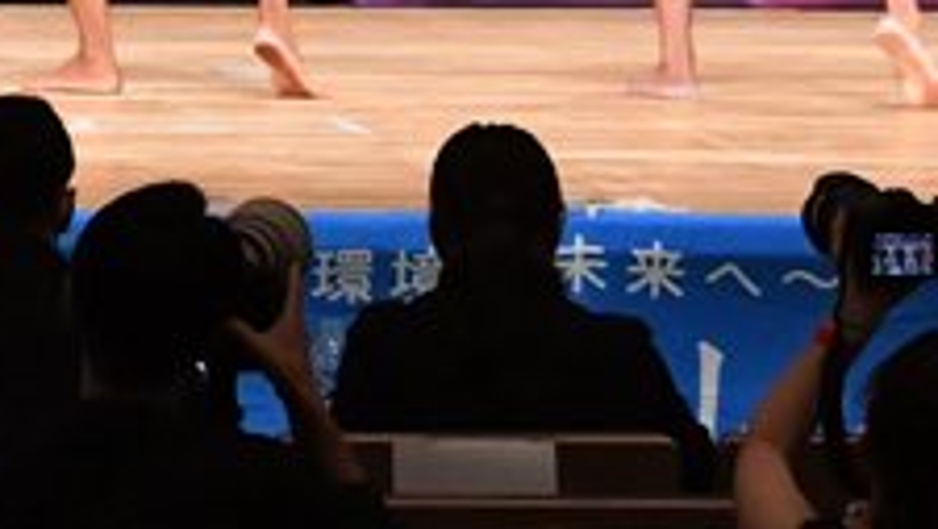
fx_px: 12372
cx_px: -315
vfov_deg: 2.4
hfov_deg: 4.3
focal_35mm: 497
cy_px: -525
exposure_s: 1/400
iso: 7200
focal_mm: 92
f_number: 5.6
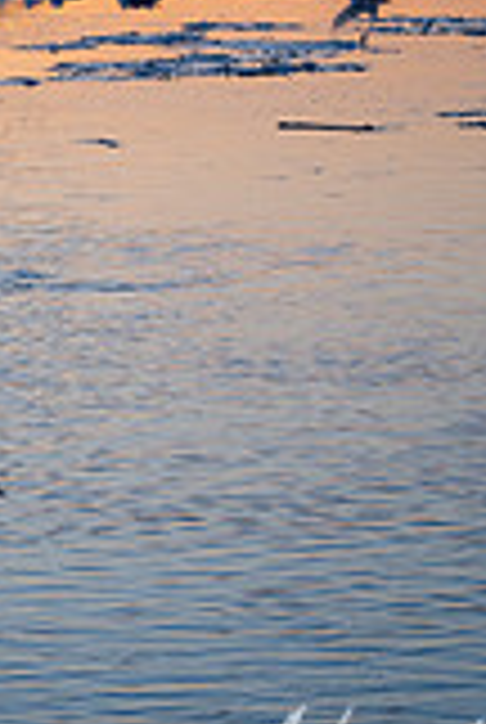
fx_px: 6412
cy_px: -144
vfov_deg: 6.4
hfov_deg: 4.3
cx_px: -90
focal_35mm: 318
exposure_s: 1/400
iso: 400
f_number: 8
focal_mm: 76
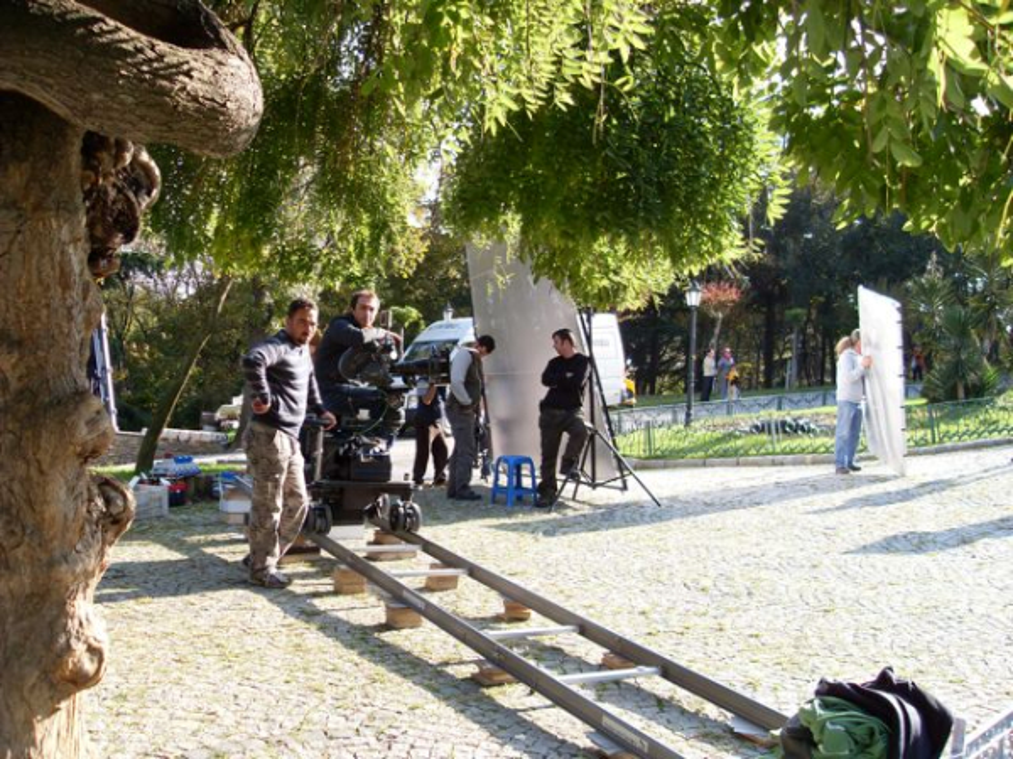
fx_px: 1083
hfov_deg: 50.1
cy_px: 380
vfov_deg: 38.7
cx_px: 506
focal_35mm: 37
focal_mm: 6.3
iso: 80
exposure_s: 1/250
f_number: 2.8
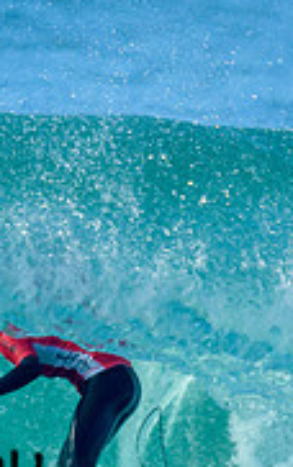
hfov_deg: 0.4
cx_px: -99
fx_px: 45476
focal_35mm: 3565
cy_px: 331
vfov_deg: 0.6
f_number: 6.3
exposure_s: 1/2000
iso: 400
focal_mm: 800
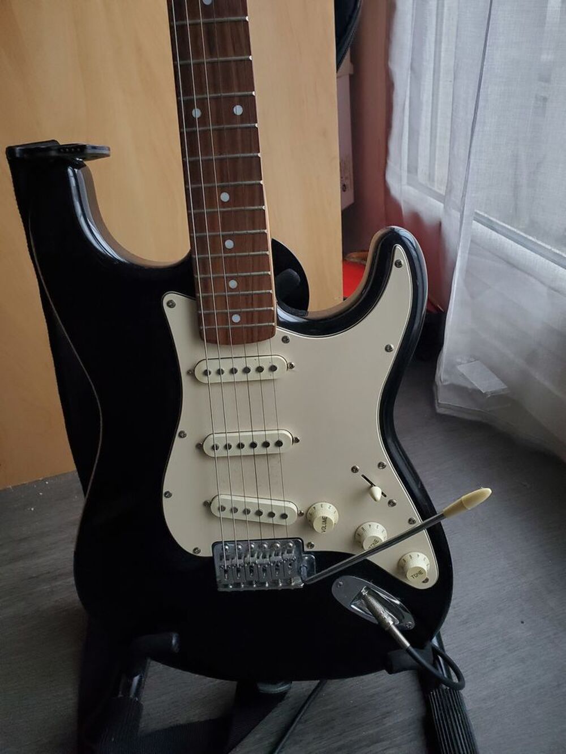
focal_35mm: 26
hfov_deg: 53.1
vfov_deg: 67.3
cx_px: 283
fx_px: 567
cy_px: 377
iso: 400
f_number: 2.4
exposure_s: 1/60
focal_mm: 4.3
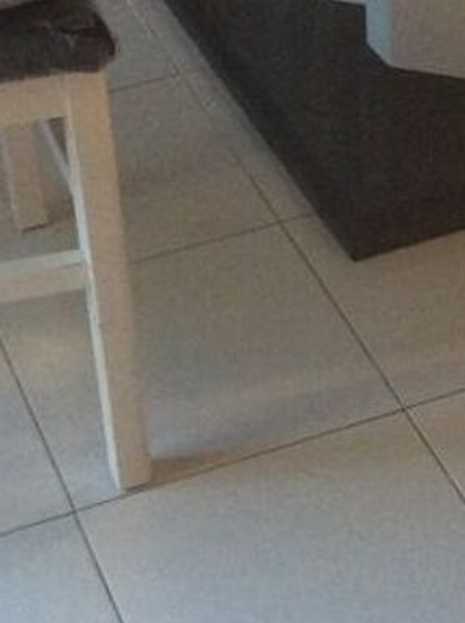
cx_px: 389
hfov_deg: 13.1
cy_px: 191
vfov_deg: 17.5
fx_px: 2012
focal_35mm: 112
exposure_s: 1/25
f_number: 2.4
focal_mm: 3.3
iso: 250
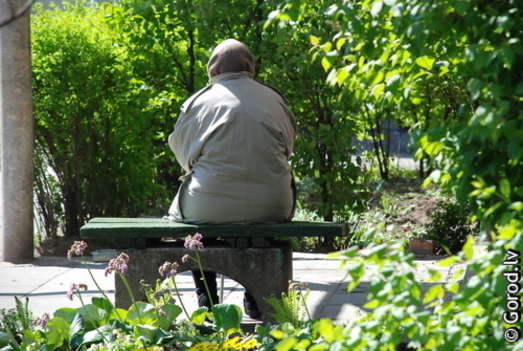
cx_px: 262
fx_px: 2947
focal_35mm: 202
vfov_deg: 6.8
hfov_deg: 10.1
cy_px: 176
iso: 1250
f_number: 5.6
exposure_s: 1/1000
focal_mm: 135
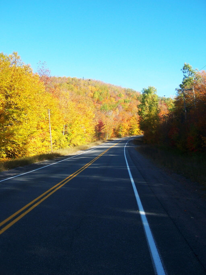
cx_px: 103
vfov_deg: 49.0
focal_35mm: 38
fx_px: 301
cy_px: 138
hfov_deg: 37.7
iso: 80
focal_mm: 6.3
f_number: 2.8
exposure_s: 1/640
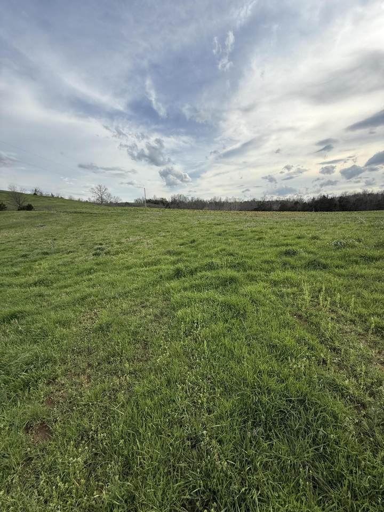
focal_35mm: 14
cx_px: 192
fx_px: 207
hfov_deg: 85.7
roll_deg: +0.0
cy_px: 256
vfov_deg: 102.1
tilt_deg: -9.6
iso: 50
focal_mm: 2.22
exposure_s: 1/1572
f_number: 2.2
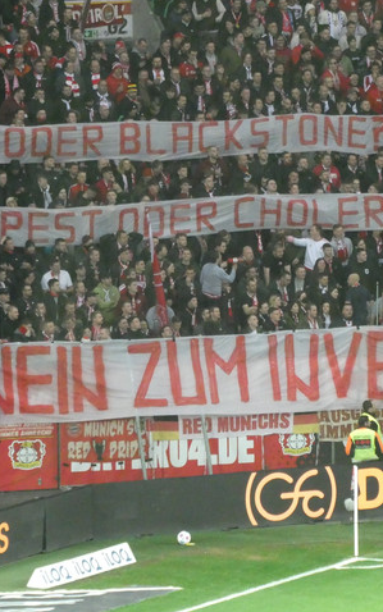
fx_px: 7110
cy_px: 306
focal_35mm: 426
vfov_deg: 4.9
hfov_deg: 3.1
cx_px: 223
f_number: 5.8
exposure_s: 1/80
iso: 1600
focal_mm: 53.8
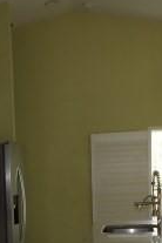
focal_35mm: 77
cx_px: 35
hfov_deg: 17.6
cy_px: 248
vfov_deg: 25.0
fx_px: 520
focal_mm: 4.3
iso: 200
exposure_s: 1/33
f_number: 3.2
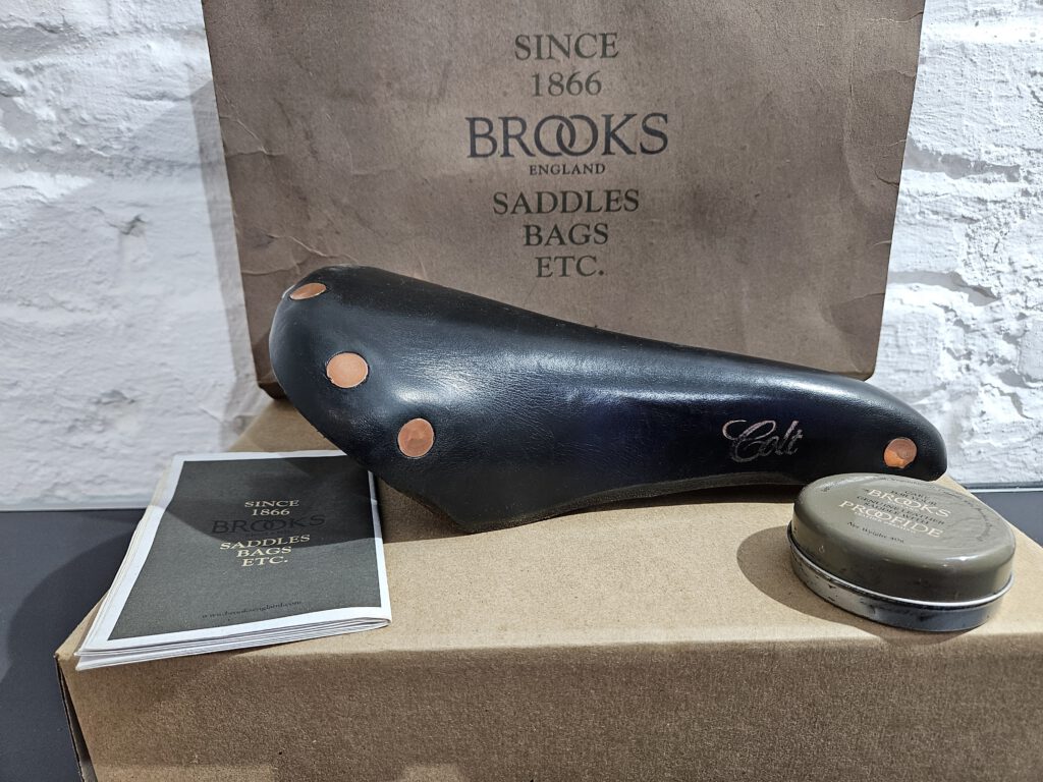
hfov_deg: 73.9
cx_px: 522
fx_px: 693
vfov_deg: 58.9
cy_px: 391
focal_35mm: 23
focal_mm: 5.4
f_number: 1.8
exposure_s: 1/100
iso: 320
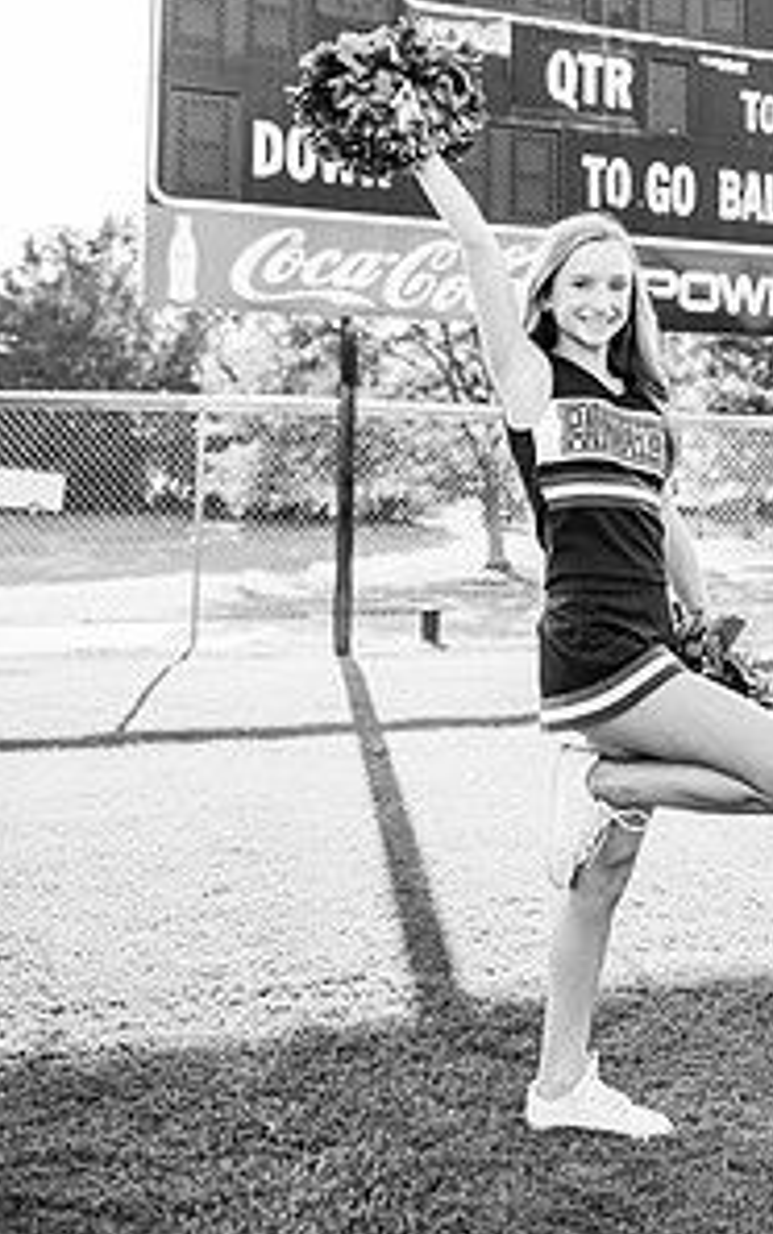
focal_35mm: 37
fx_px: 1245
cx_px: 586
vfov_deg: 51.6
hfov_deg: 33.7
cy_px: 395
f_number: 2.8
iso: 200
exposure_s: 1/800
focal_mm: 24
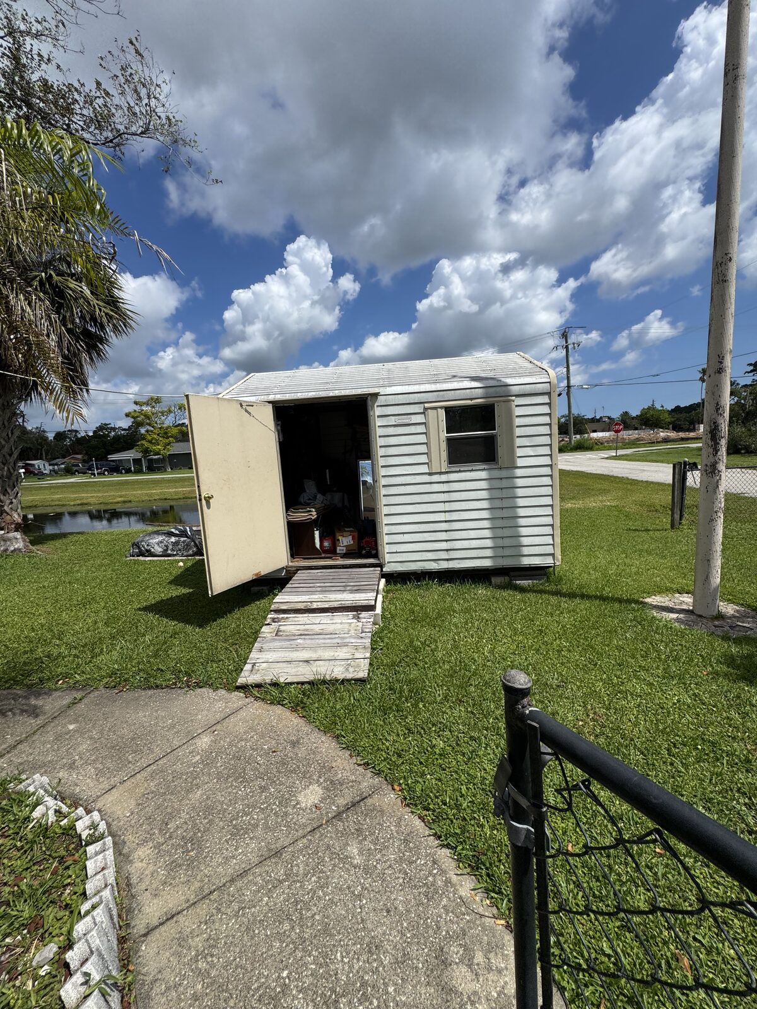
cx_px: 378
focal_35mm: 14
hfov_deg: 85.7
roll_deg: +5.4
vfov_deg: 102.1
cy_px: 504
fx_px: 408
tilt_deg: -8.3
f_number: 2.2
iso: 50
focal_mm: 2.22
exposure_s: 1/3247
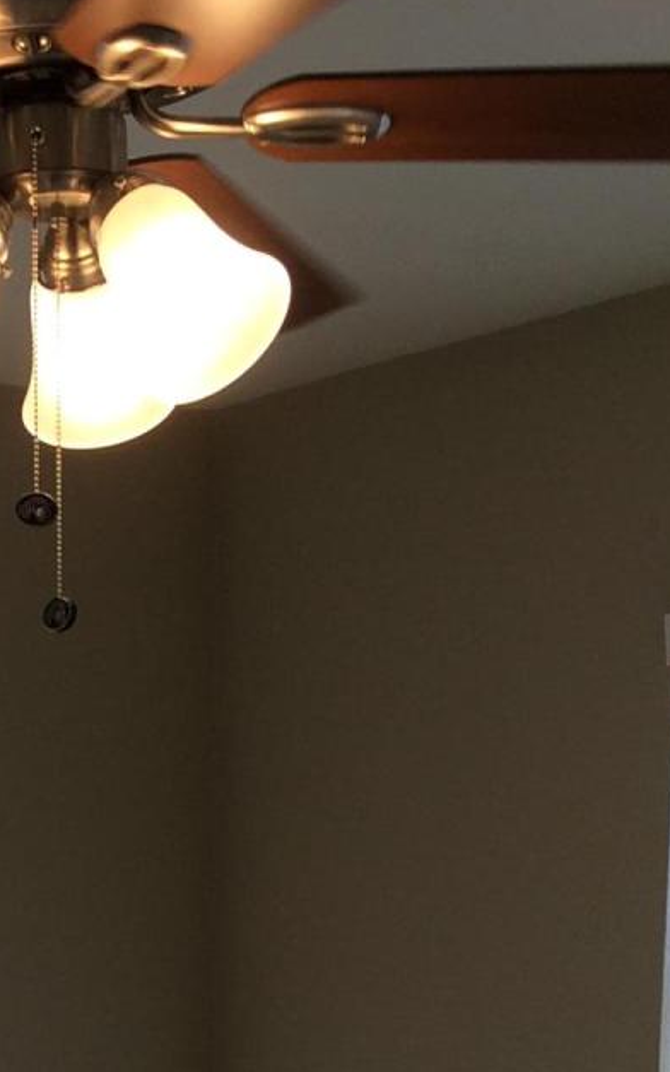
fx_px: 2862
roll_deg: +3.0
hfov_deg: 13.2
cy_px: 1585
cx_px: 62
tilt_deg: -9.2
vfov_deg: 18.8
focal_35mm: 98
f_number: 2.2
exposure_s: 1/120
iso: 32
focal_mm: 4.15
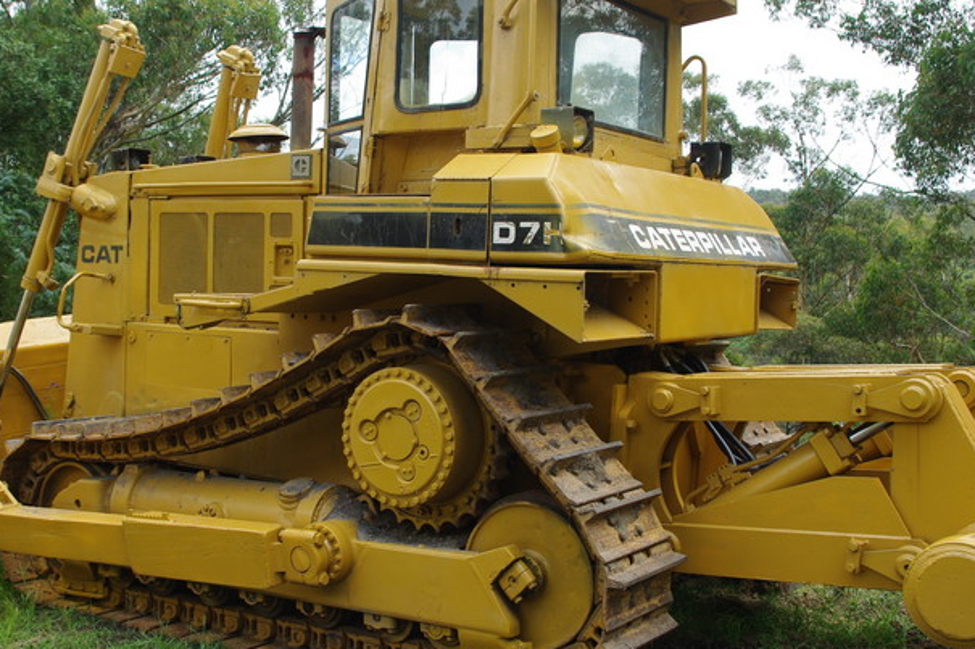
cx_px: 432
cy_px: 300
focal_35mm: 41
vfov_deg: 32.6
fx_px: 1110
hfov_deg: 47.3
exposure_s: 1/125
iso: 100
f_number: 6.7
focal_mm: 21.25
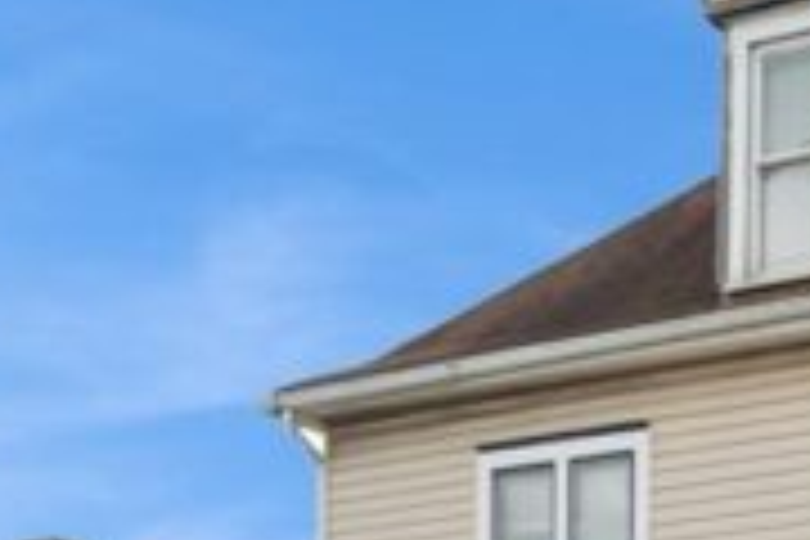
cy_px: 1015
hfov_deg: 21.4
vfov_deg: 13.5
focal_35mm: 89
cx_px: 950
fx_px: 2002
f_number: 11
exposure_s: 1/50
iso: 100
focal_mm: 20
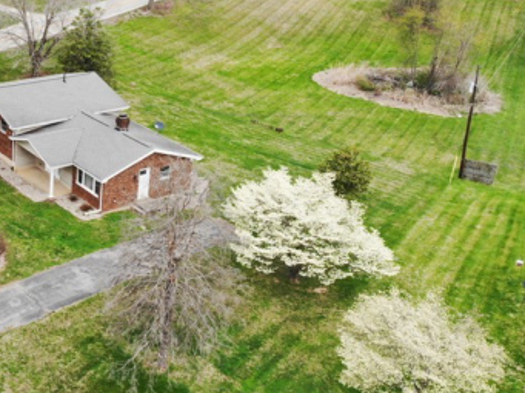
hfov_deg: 36.9
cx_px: 18
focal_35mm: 47
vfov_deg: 30.4
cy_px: 109
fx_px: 712
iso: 110
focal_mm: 4.5
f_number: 2.8
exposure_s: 1/308
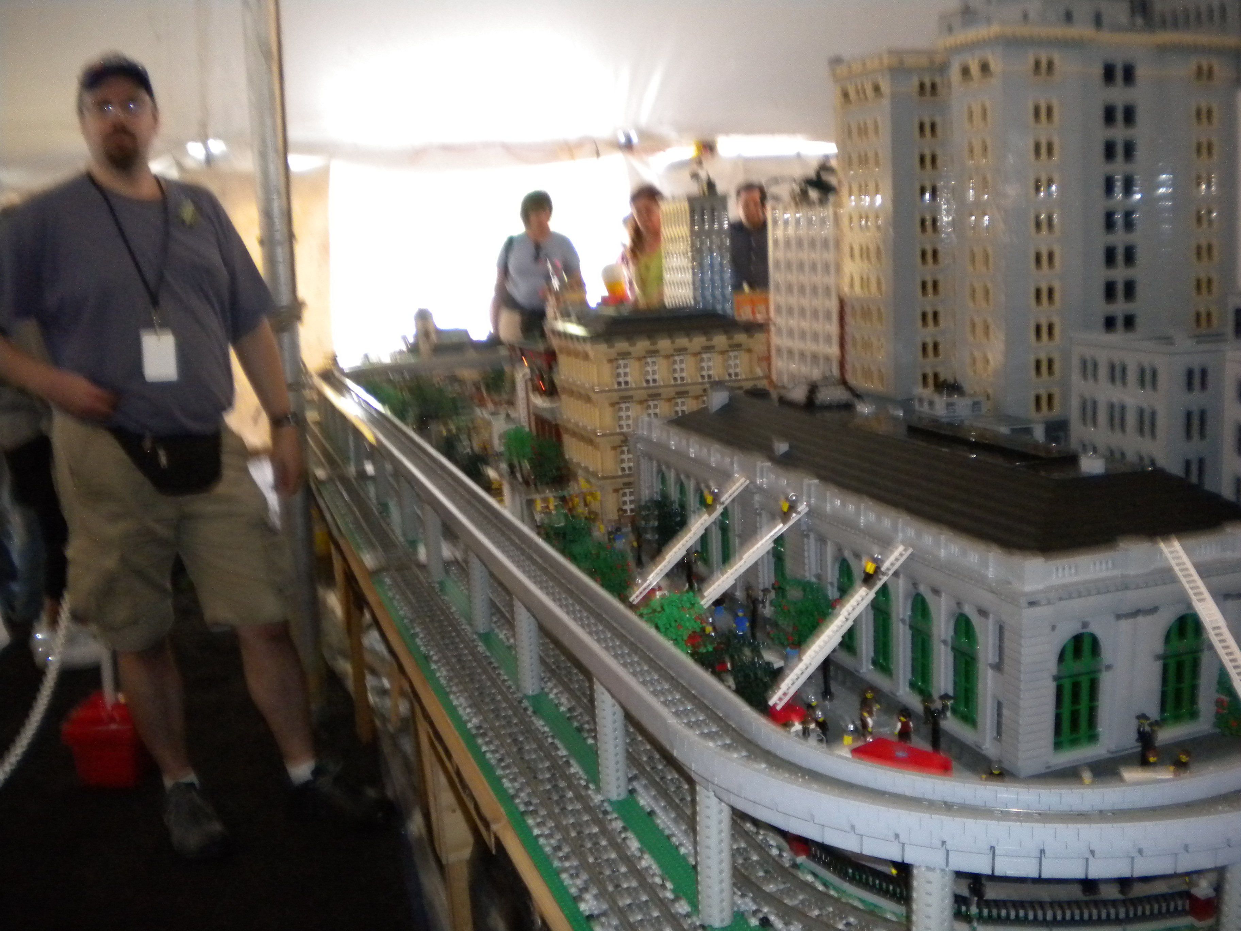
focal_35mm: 35
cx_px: 620
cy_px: 466
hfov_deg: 52.6
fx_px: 1255
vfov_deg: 40.7
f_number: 3.1
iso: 400
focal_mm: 6.3
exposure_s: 1/30
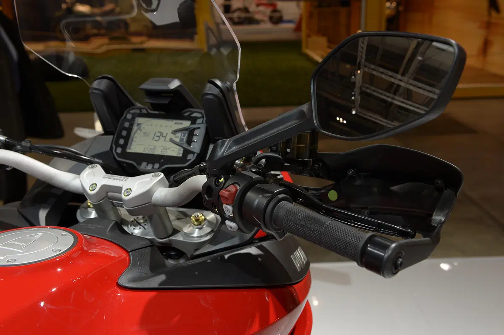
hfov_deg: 48.5
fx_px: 559
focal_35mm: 40
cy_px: 168
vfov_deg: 33.3
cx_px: 252
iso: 800
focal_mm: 40
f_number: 8
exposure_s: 1/160
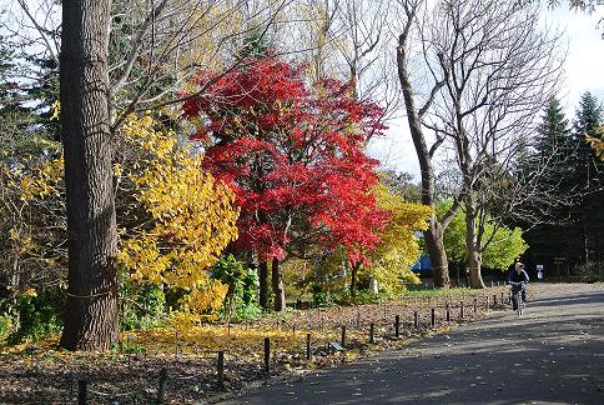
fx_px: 789
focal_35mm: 47
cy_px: 202
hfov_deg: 41.9
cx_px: 302
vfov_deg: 28.7
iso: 100
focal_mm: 17.5
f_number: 4.5
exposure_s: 1/320
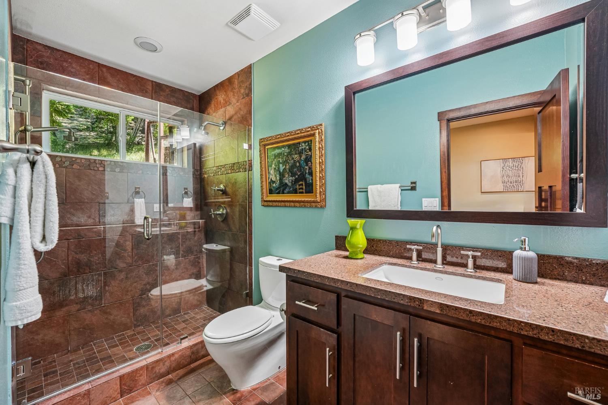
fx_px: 236
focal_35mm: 14
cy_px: 202
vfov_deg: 81.2
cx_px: 304
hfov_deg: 104.3
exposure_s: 1/10
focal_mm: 14
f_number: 8
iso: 800
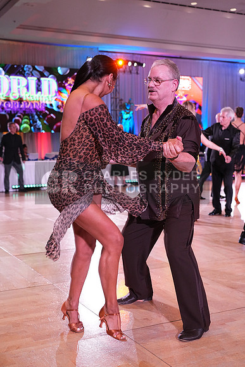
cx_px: 122
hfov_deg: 29.9
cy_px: 184
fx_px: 459
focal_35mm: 45
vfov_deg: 43.6
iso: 3200
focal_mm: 45
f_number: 4.5
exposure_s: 1/400
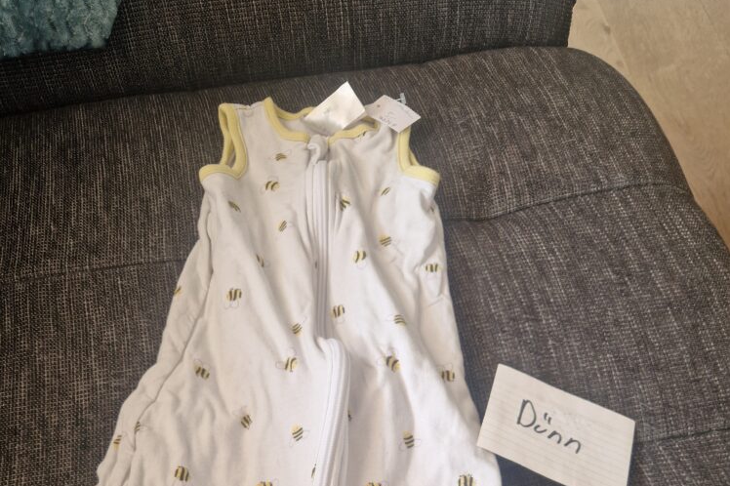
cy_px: 466
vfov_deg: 37.5
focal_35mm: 32
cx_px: 365
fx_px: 649
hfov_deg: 58.7
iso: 50
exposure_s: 1/115
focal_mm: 5.4
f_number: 1.8
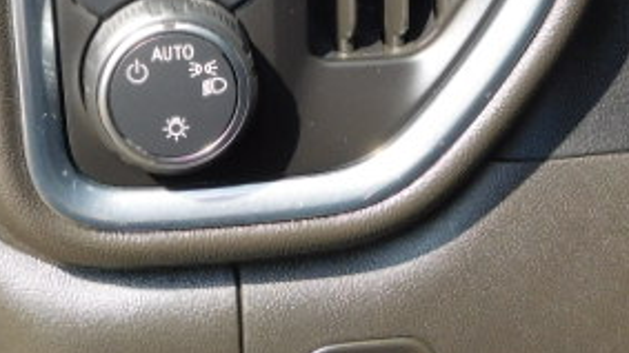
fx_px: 1234
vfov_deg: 15.1
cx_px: 204
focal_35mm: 74
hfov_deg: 28.4
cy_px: -171
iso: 125
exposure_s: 1/200
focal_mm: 5.3
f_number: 3.2
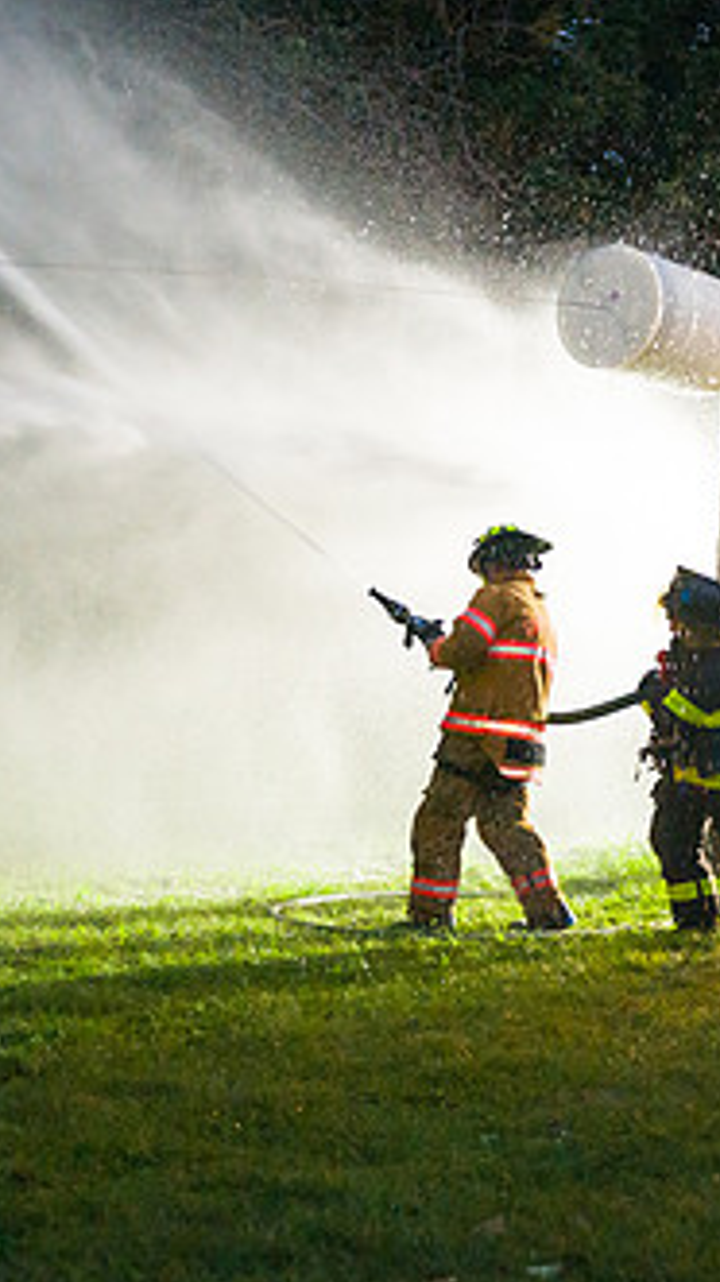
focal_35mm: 88
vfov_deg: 24.2
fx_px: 2989
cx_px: 333
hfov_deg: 13.7
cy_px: 744
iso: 6400
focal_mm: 48
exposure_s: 1/200
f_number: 3.2
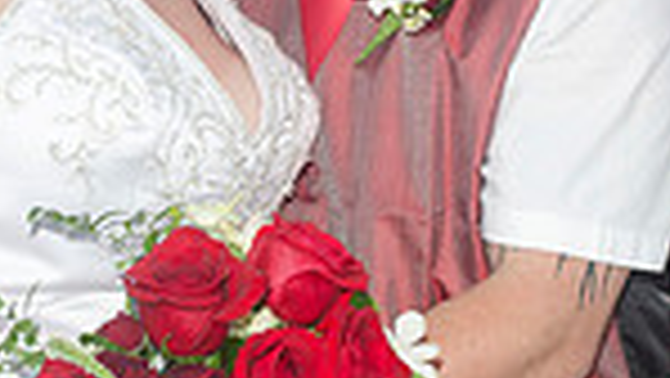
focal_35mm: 228
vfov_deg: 5.3
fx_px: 4053
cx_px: 184
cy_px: 104
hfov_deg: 9.4
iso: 100
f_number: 7.1
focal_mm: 48
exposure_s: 1/250
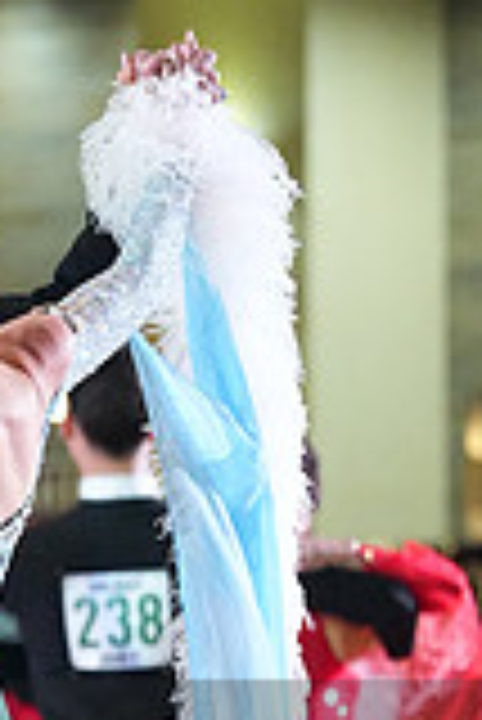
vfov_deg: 2.8
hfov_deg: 1.9
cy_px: 832
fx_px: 14488
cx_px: -133
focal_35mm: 723
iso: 6400
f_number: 4
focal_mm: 200
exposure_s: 1/400
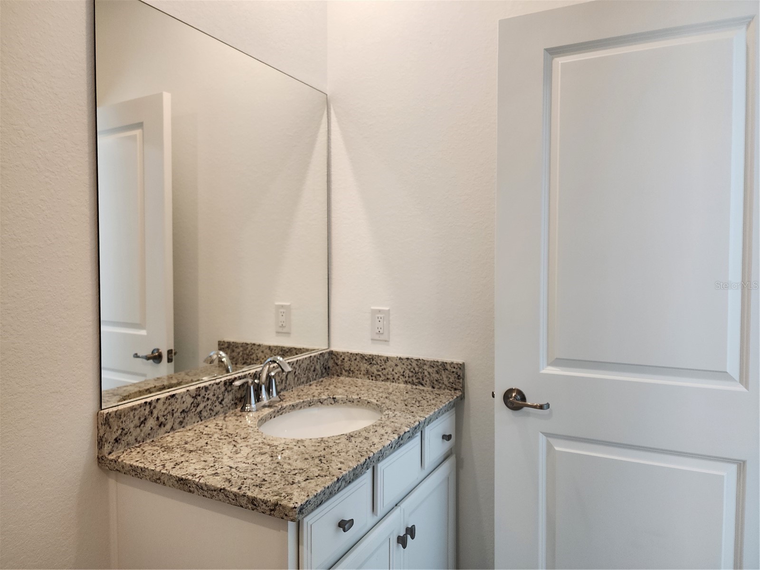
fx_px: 505
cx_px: 380
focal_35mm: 23
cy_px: 285
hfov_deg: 73.9
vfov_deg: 58.9
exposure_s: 1/120
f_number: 1.8
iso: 125
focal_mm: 6.4
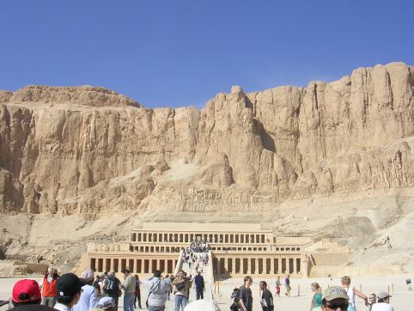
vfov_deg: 34.4
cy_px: 159
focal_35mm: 42
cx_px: 210
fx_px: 503
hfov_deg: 44.8
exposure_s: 1/457
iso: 50
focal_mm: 5.8
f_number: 5.6
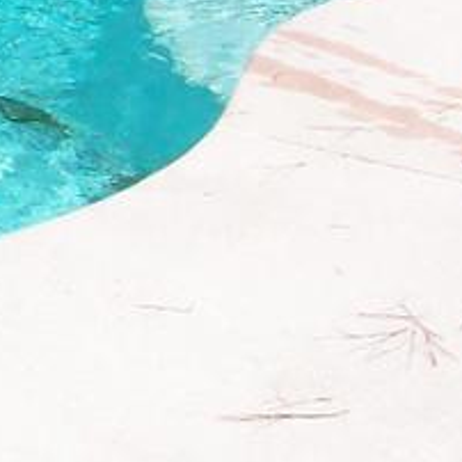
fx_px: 3050
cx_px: -711
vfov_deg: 8.4
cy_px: -308
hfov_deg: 7.9
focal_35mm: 202
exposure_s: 1/1401
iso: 80
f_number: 4.8
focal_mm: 6
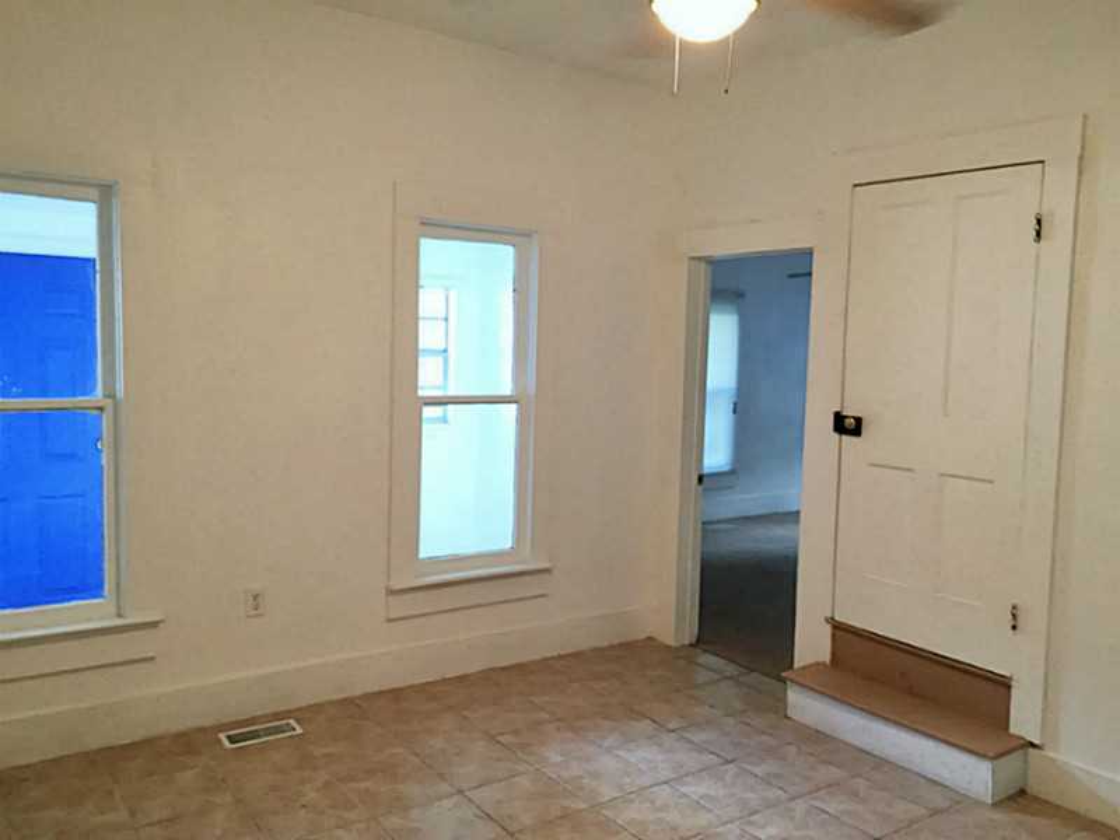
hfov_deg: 61.7
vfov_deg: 48.2
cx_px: 560
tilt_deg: -3.5
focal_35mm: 29
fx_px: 938
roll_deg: -2.1
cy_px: 420
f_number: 2.2
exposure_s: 1/30
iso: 100
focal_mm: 4.15
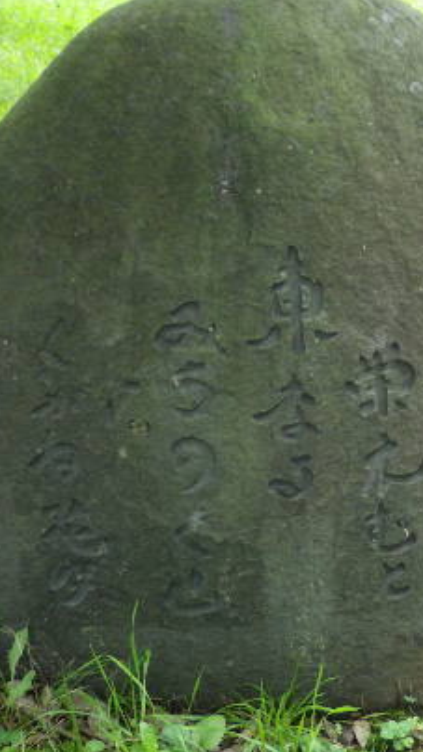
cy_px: 395
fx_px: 1517
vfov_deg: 27.9
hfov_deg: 15.8
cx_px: 283
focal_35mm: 76
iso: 320
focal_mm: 7.9
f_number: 2.9
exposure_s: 1/60
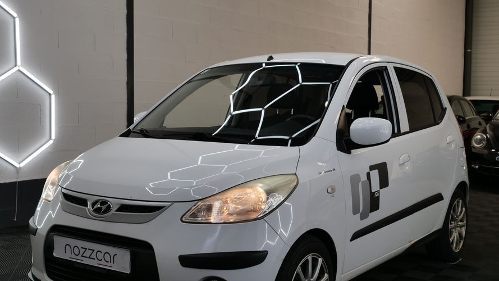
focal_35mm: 49
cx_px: 229
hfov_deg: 42.1
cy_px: 155
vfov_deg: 24.4
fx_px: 648
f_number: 3.9
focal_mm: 20
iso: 200
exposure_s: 1/100
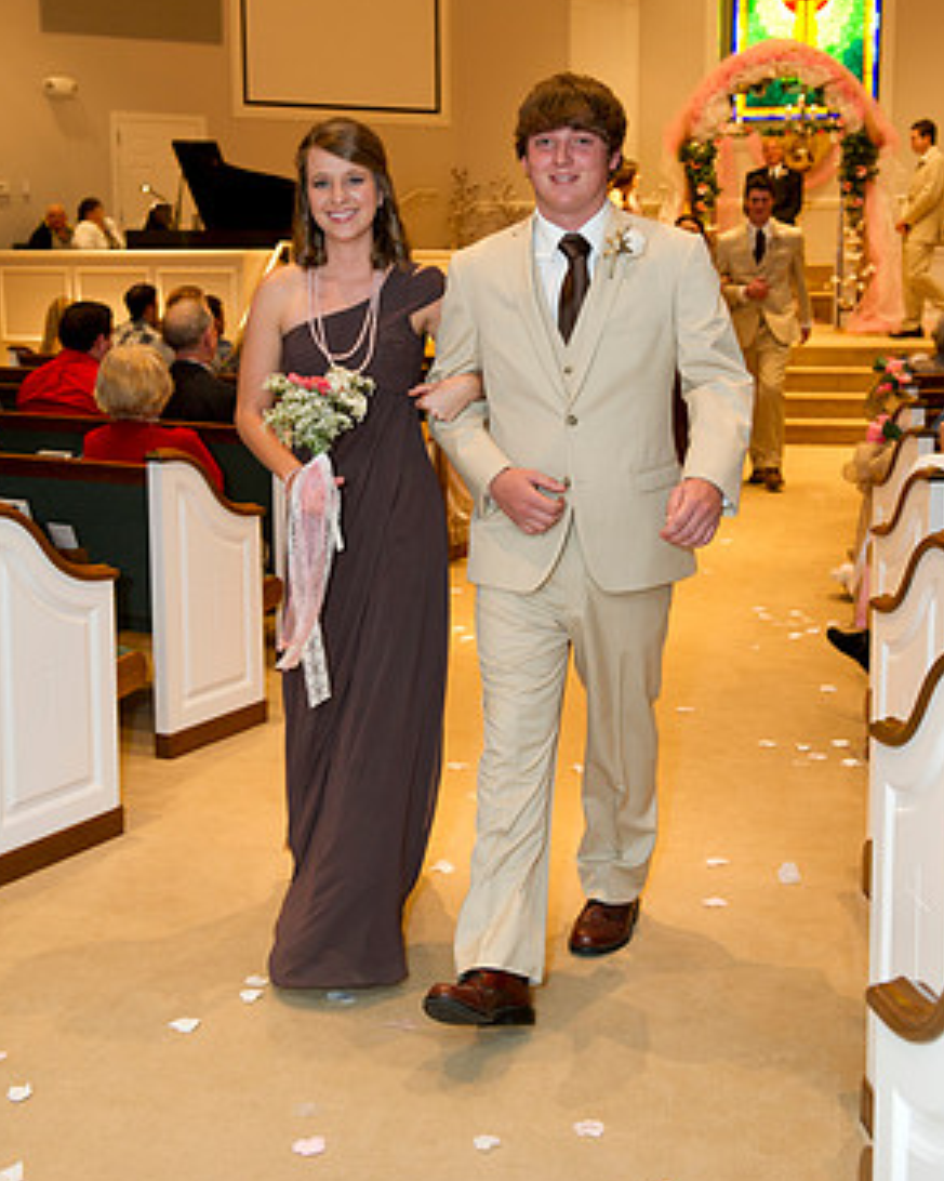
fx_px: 1782
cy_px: 477
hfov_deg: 29.7
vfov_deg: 36.5
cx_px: 466
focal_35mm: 51
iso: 1600
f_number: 4.5
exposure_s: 1/125
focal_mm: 44
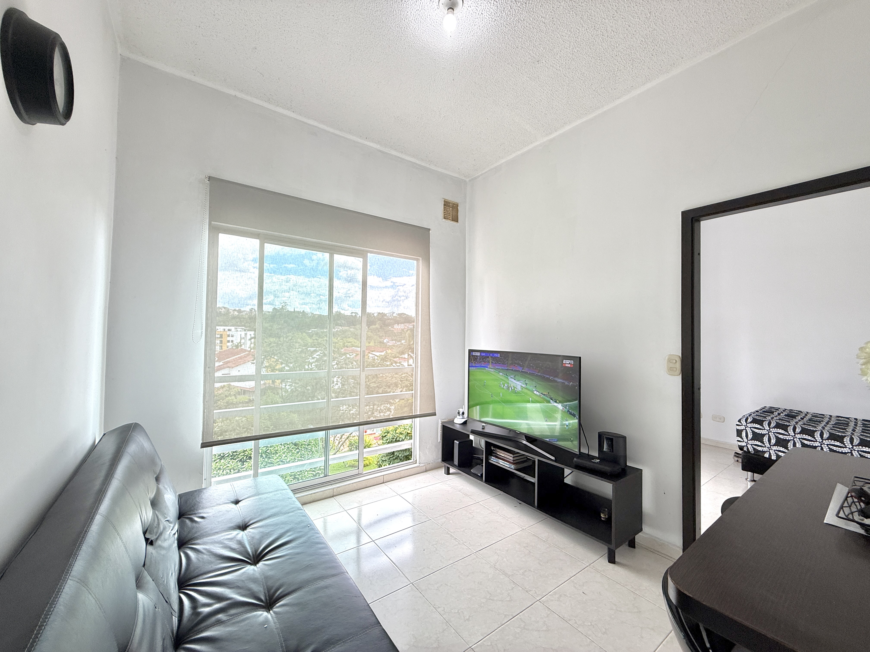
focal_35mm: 14
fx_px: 352
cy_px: 326
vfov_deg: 85.7
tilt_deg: +1.1
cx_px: 435
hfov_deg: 102.1
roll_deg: -0.8
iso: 100
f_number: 2.2
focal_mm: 2.22
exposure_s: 1/99
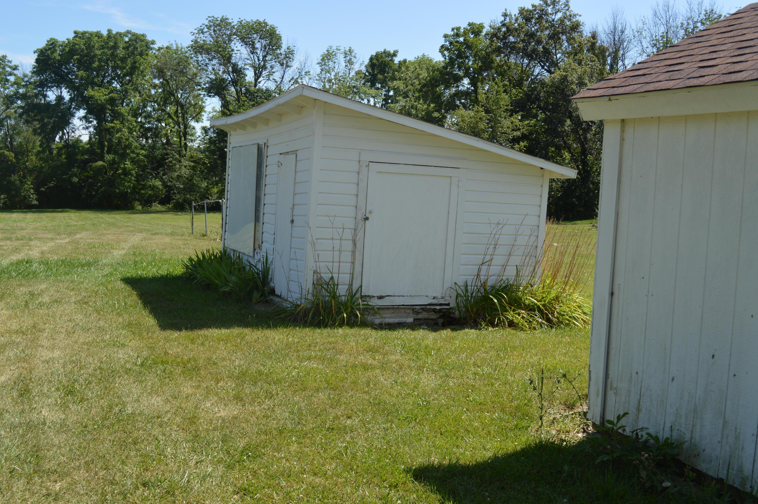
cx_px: 379
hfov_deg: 53.2
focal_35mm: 36
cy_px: 252
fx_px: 757
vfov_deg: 36.8
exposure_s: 1/250
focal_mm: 24
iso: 100
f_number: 8
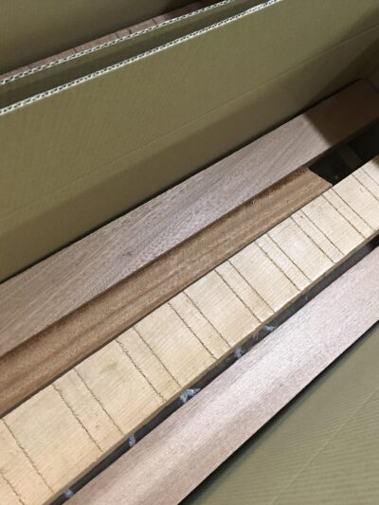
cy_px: 252
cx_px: 190
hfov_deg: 48.2
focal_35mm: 29
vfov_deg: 61.6
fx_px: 423
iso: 200
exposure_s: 1/33
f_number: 2.2
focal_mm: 4.15
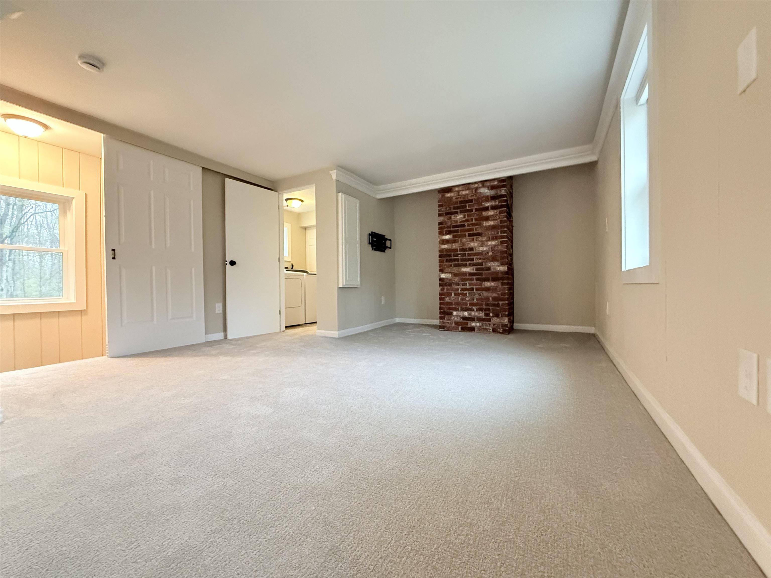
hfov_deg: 102.1
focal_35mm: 14
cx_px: 386
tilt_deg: +0.1
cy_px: 289
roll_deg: +1.6
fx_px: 312
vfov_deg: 85.7
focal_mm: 2.22
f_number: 2.2
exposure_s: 1/60
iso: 800
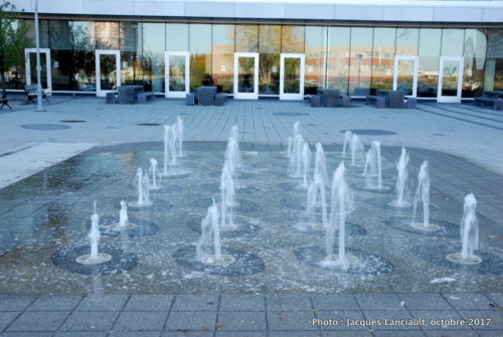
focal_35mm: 40
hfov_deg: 47.9
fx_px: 567
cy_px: 168
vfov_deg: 33.1
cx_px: 252
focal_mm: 27
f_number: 13
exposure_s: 1/25
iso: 250
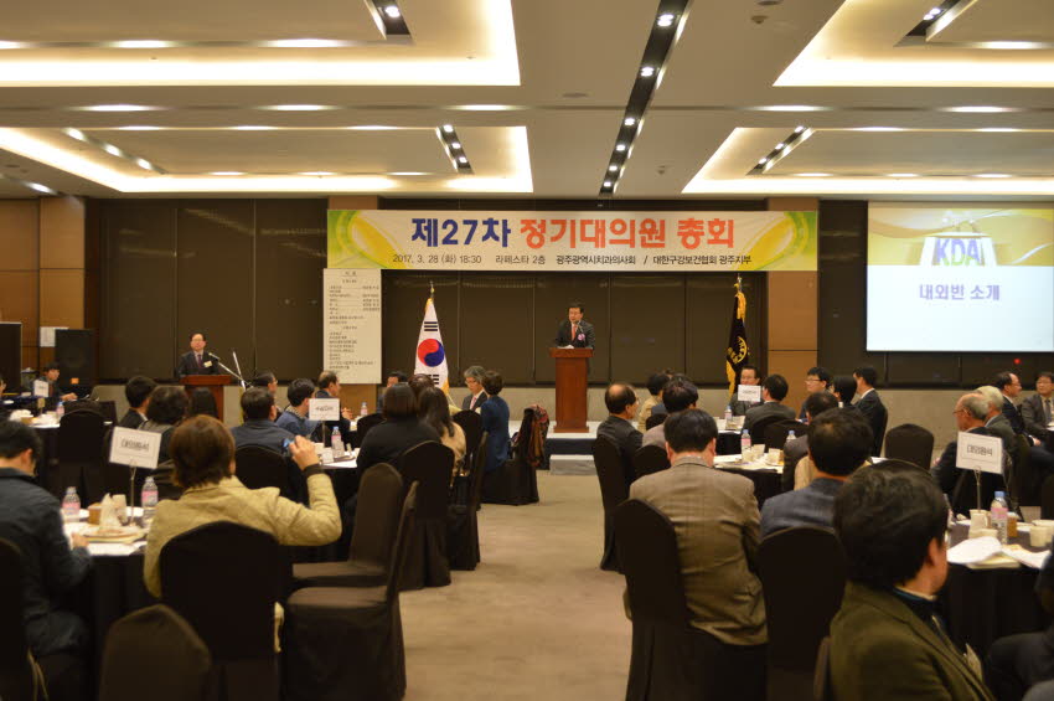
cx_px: 527
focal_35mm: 44
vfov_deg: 30.8
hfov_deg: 45.0
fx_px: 1272
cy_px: 350
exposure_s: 1/15
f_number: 4.5
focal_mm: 29
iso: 450
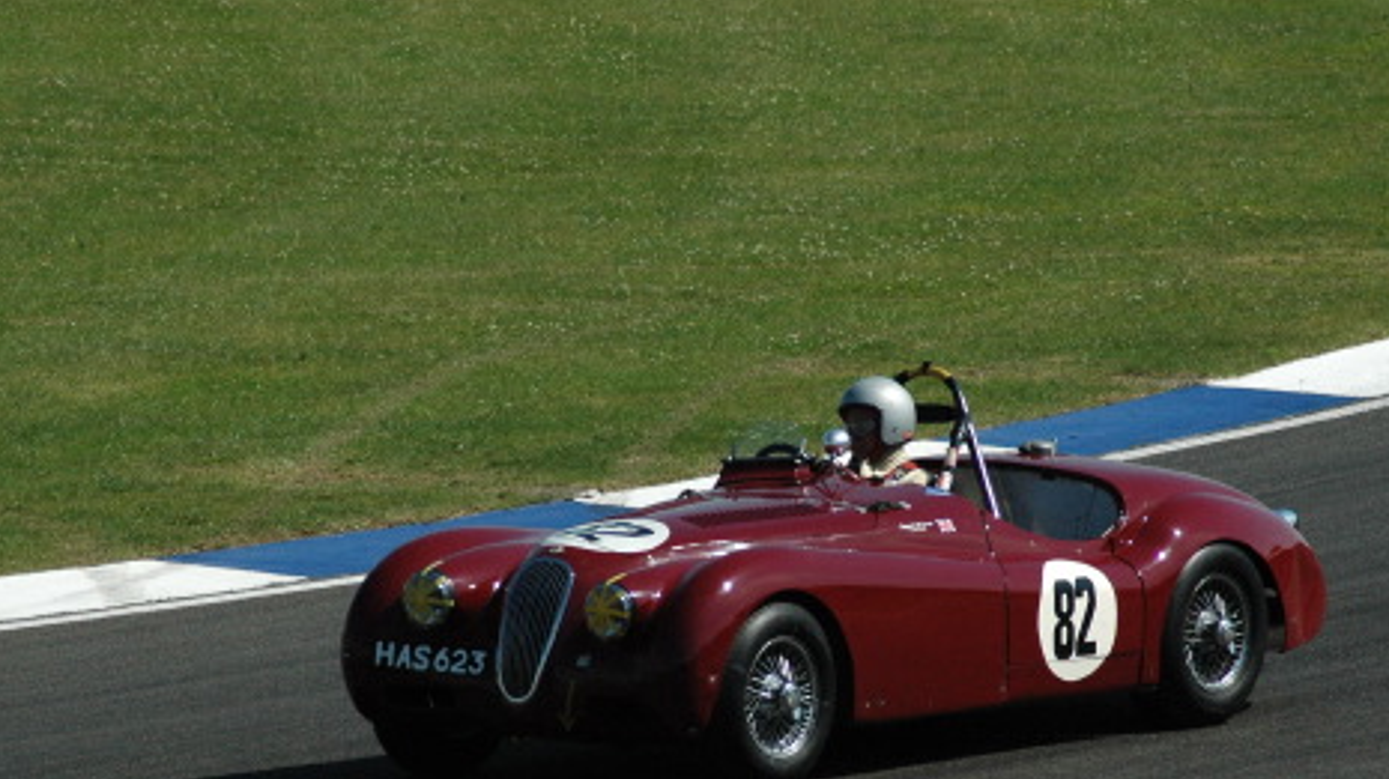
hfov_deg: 4.8
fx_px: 16713
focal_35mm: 454
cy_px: 506
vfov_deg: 2.7
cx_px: 795
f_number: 8
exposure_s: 1/2500
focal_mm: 210
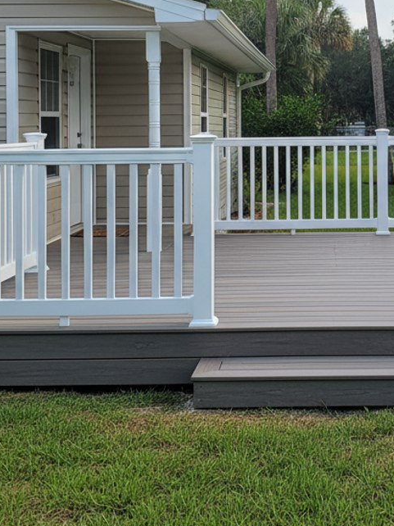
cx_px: 340
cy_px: 110
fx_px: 653
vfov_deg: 42.0
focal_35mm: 43
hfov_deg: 32.2
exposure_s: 1/688
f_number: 1.8
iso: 1268
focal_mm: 6.4
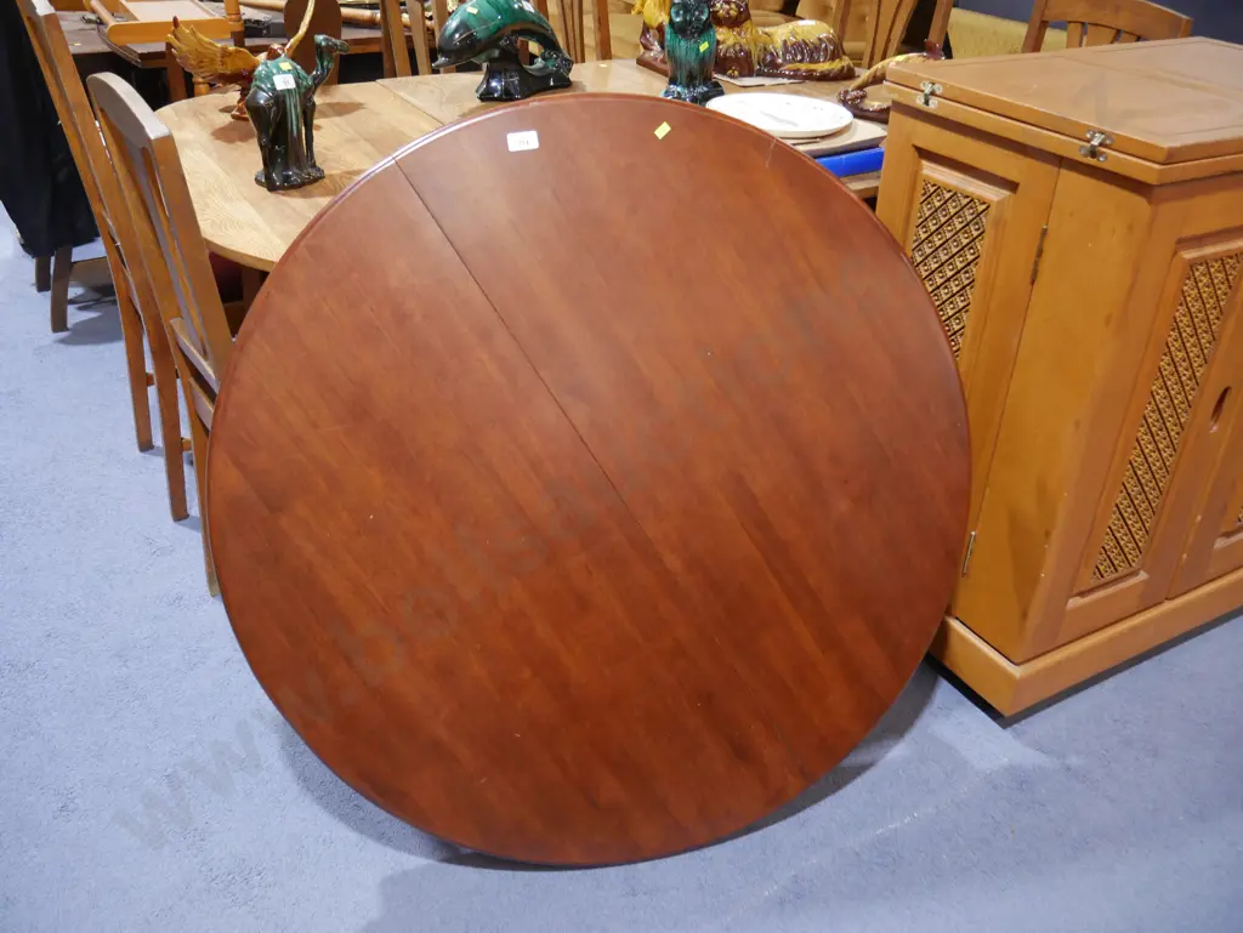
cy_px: 466
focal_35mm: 30
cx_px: 622
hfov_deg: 59.9
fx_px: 1078
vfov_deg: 46.8
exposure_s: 1/60
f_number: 3.6
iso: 640
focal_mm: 15
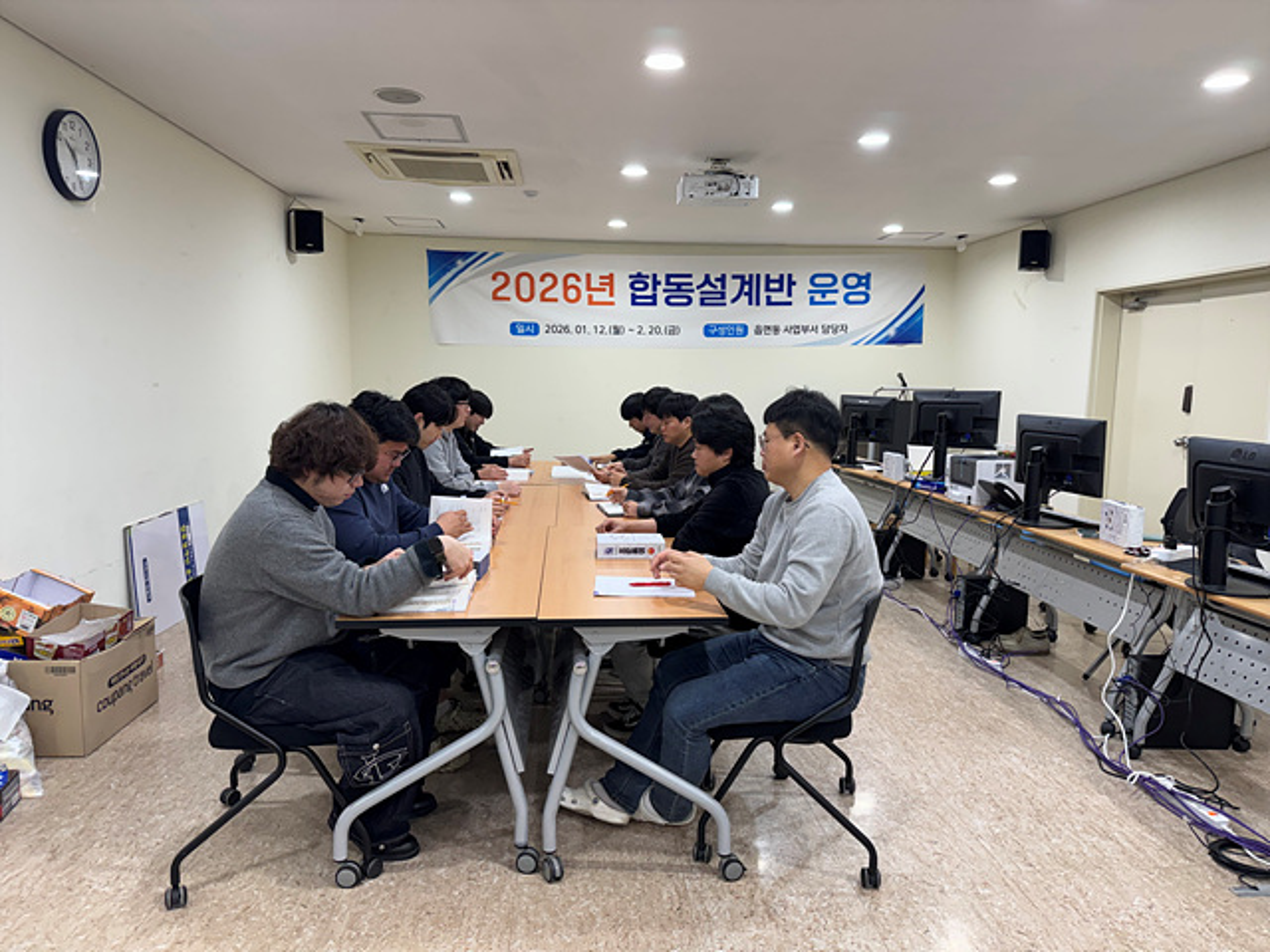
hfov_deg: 71.6
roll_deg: -1.9
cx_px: 635
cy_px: 476
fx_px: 881
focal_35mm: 24
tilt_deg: -8.8
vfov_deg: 56.8
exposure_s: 1/120
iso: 160
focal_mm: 6.76
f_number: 1.78
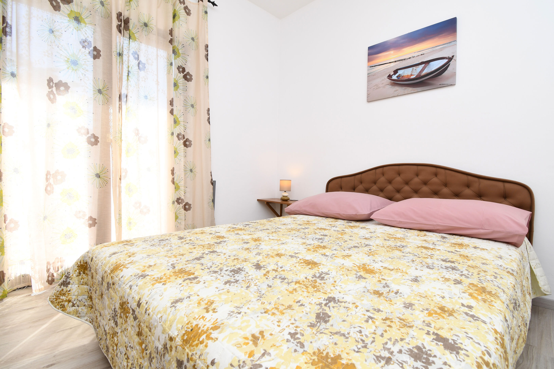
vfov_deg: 73.8
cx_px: 277
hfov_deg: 96.7
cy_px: 184
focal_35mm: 16
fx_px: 246
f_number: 8
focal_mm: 11
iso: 200
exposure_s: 1/100
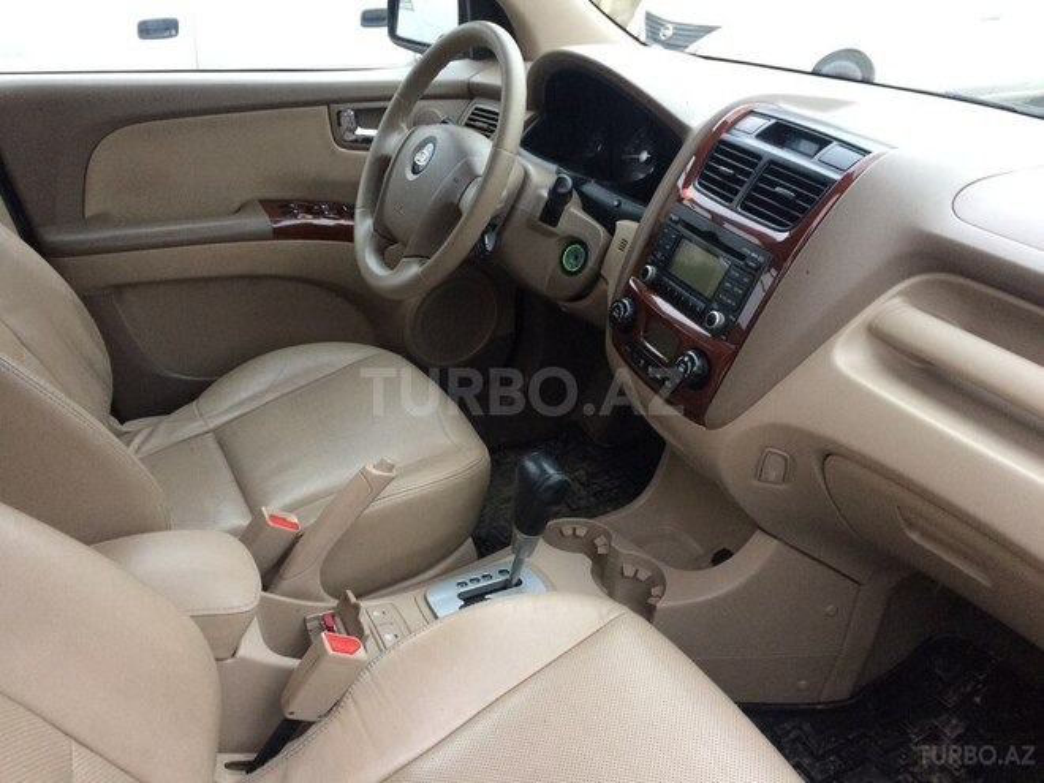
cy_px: 392
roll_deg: -6.5
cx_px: 522
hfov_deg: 61.7
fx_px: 875
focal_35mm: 29
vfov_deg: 48.2
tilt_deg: -25.1
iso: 250
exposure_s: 1/33
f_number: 2.2
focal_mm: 4.15
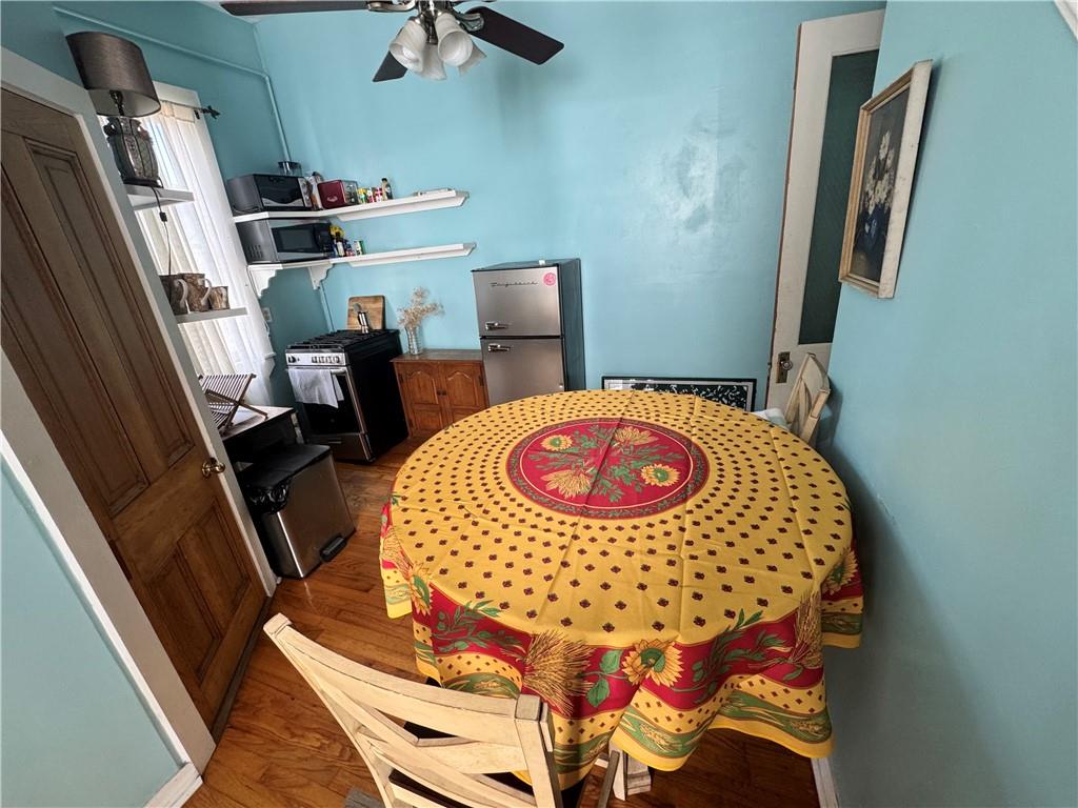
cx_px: 539
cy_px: 404
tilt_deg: -22.2
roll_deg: +5.0
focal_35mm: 14
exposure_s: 1/99
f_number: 2.2
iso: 200
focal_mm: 2.22
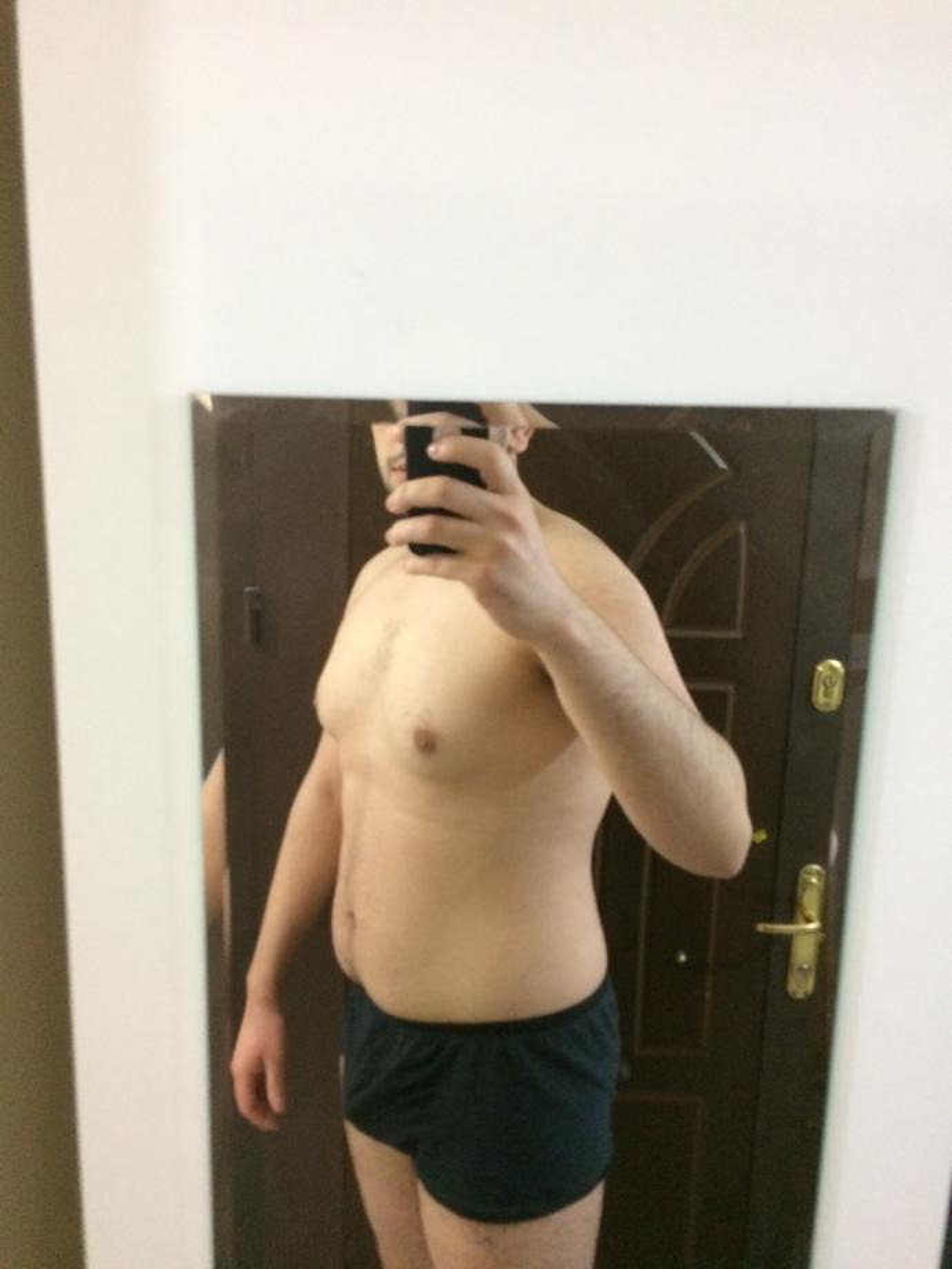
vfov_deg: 61.7
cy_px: 634
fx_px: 1063
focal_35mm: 29
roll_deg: -0.9
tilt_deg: -14.5
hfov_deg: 48.2
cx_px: 476
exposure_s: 1/17
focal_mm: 4.15
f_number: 2.2
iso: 400
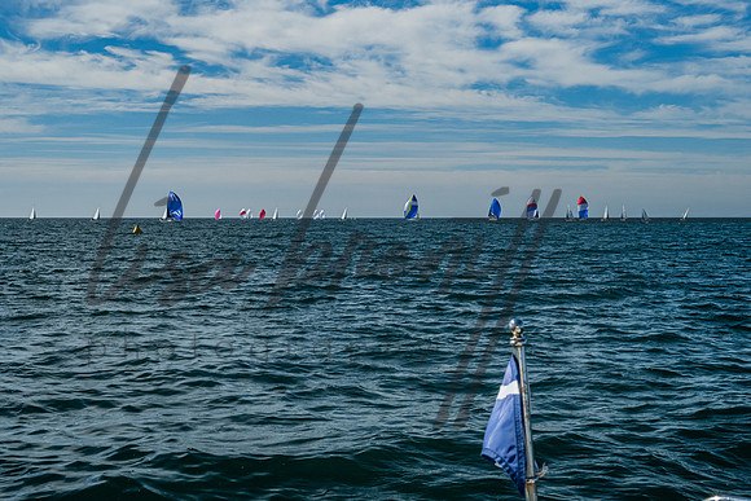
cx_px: 375
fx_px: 1118
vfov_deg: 25.2
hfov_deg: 37.1
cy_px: 181
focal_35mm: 54
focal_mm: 41
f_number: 10
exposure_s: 1/800
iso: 400
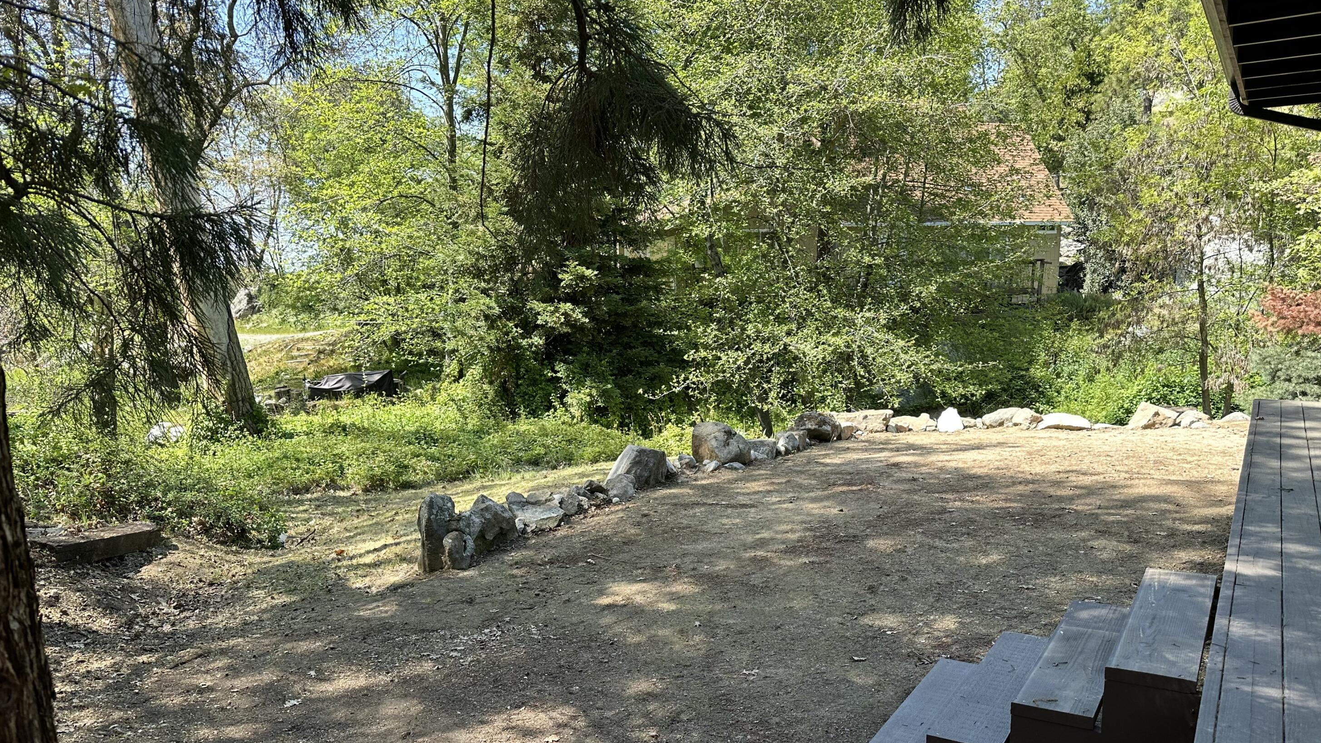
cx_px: 674
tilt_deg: -11.4
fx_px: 946
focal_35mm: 27
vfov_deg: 42.5
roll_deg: +1.2
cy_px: 470
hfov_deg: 69.9
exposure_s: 1/615
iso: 80
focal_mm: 6.86
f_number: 1.78
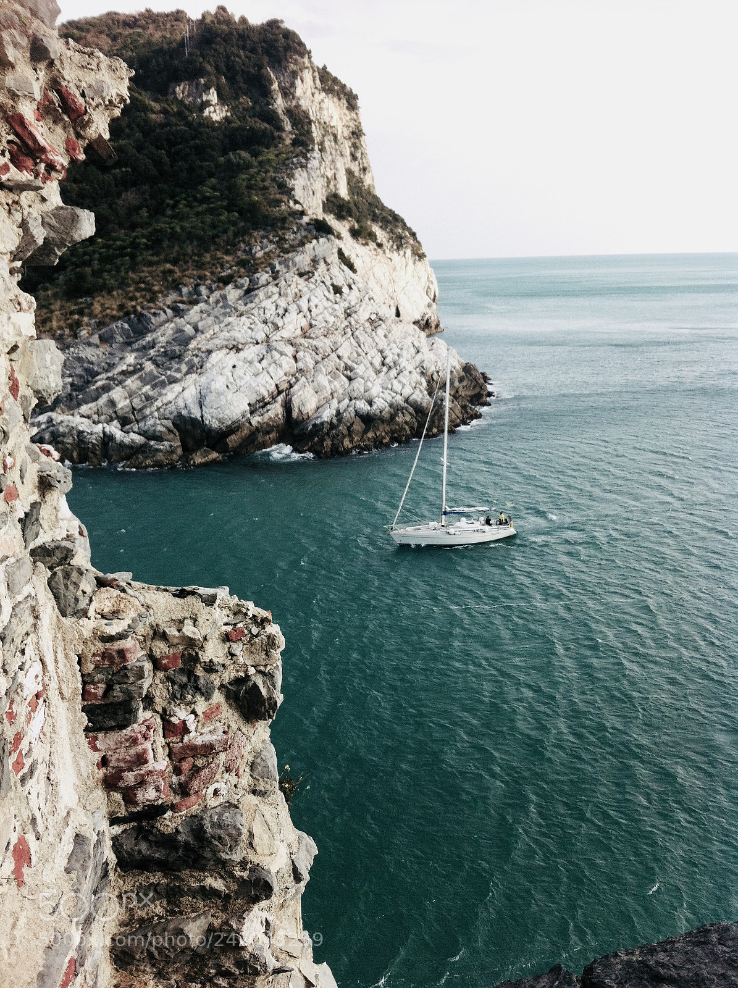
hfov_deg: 40.6
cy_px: 494
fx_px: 998
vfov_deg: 52.7
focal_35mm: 35
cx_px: 369
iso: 80
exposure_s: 1/603
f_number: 2.8
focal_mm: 3.85
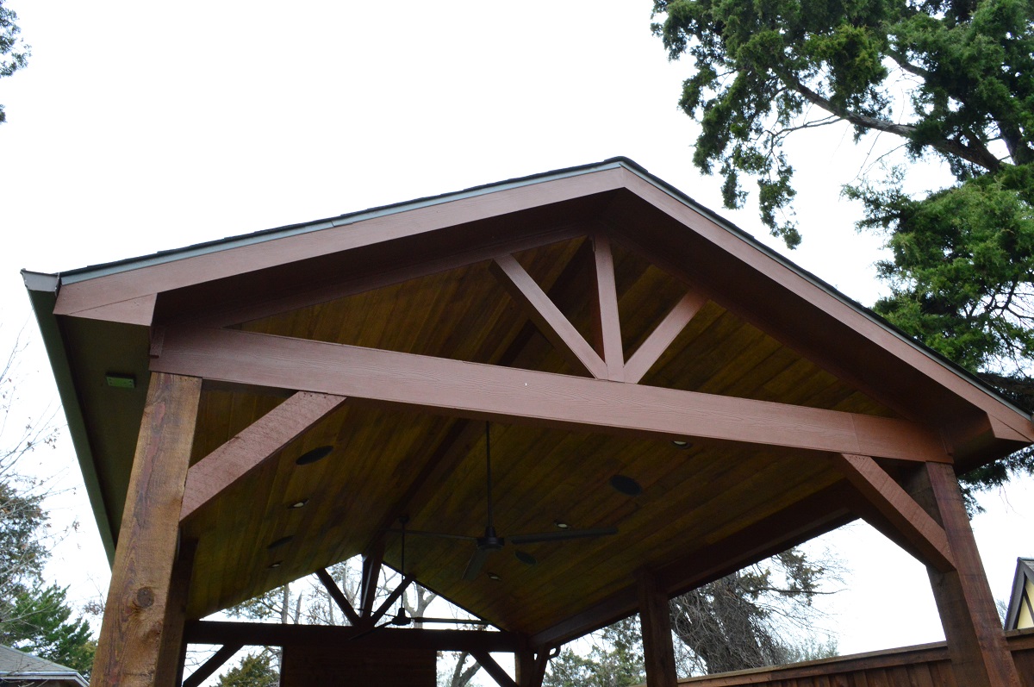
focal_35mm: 27
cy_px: 344
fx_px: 775
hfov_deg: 67.4
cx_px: 517
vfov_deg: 47.8
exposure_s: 1/30
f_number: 14
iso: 1600
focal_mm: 18
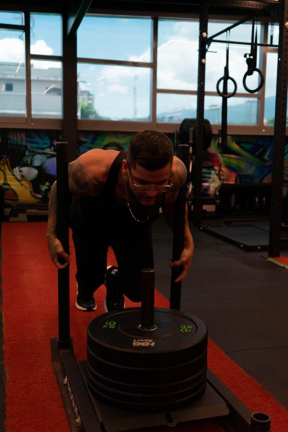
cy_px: 216
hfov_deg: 33.4
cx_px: 144
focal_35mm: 40
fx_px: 480
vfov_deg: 48.5
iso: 2500
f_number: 4
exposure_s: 1/200
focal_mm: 40
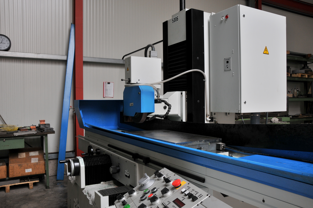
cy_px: 104
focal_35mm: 30
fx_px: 261
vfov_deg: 43.5
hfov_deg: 62.0
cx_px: 156
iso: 320
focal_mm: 20
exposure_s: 1/8
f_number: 9
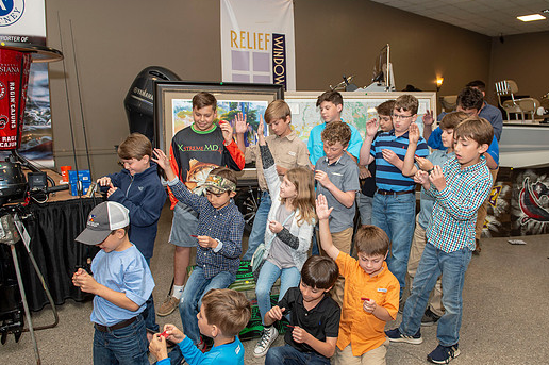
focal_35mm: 27
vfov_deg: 47.8
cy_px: 181
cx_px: 292
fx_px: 411
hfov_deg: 67.4
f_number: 5
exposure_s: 1/160
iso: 800
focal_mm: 24
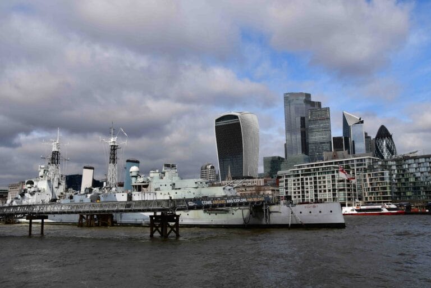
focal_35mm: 33
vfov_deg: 40.0
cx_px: 216
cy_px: 144
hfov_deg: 57.2
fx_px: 395
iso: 200
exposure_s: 1/500
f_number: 11
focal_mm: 22
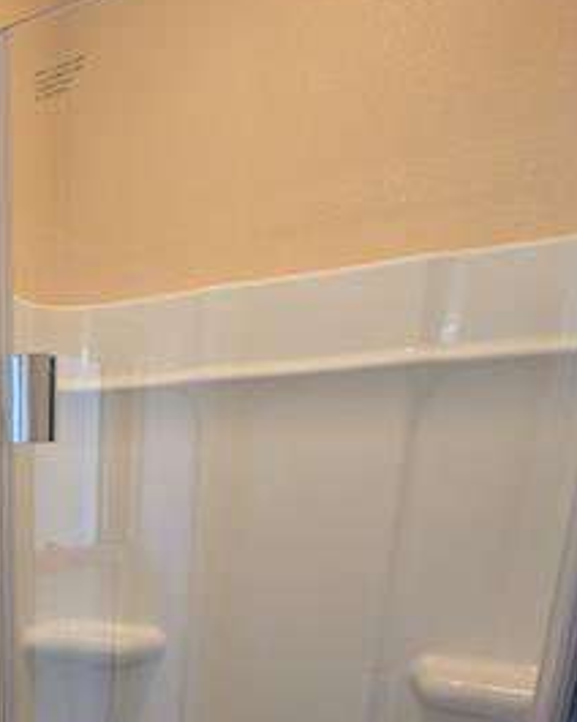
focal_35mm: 34
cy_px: 747
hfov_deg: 39.0
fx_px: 726
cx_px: 16
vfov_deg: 43.8
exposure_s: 1/120
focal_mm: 2.23
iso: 127
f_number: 1.95
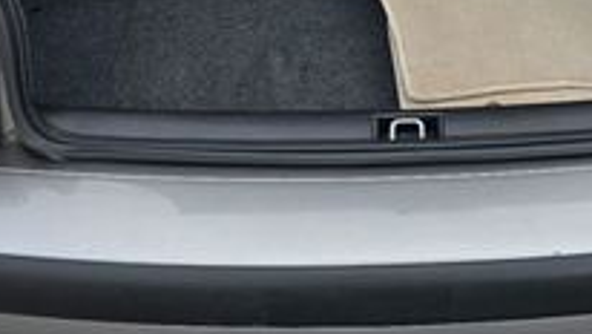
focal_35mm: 78
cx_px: 414
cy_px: -219
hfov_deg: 26.9
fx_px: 1225
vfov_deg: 14.1
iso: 12
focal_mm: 6.3
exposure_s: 1/180
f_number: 1.7
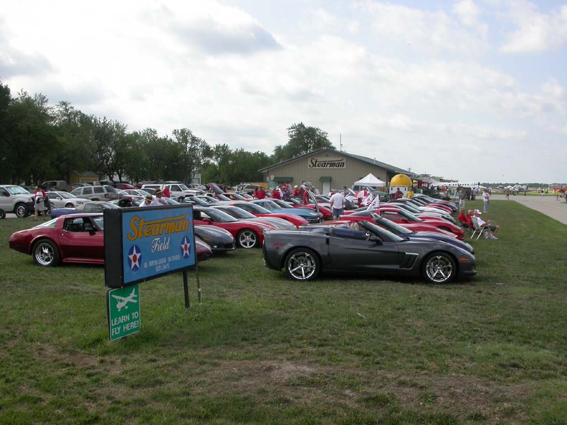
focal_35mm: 38
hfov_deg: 49.0
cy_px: 212
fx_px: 622
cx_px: 284
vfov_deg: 37.7
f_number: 6.7
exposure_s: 1/319
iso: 100
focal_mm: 7.85
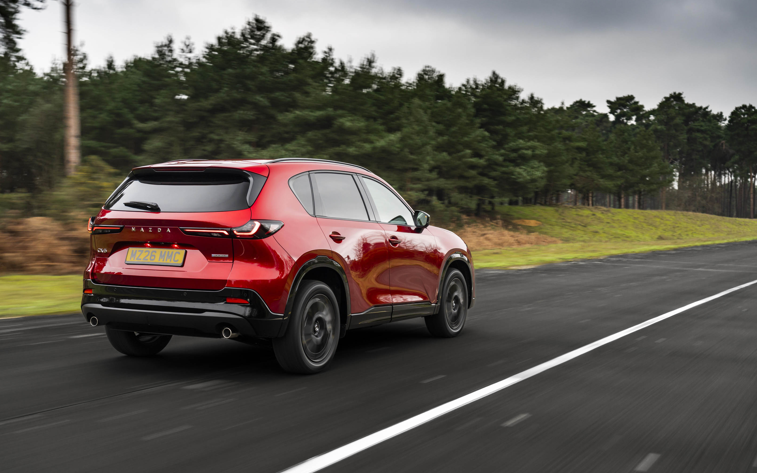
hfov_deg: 44.4
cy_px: 233
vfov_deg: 28.6
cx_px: 379
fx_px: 928
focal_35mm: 45
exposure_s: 1/25
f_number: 5.6
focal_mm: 44
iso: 50
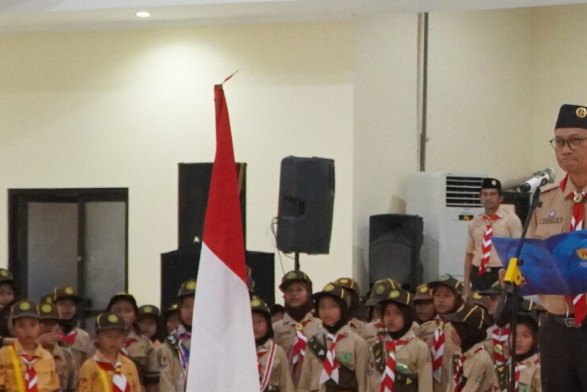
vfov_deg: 8.9
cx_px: 913
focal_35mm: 154
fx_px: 2509
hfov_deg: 12.6
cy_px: 186
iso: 4000
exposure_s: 1/50
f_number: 5
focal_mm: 29
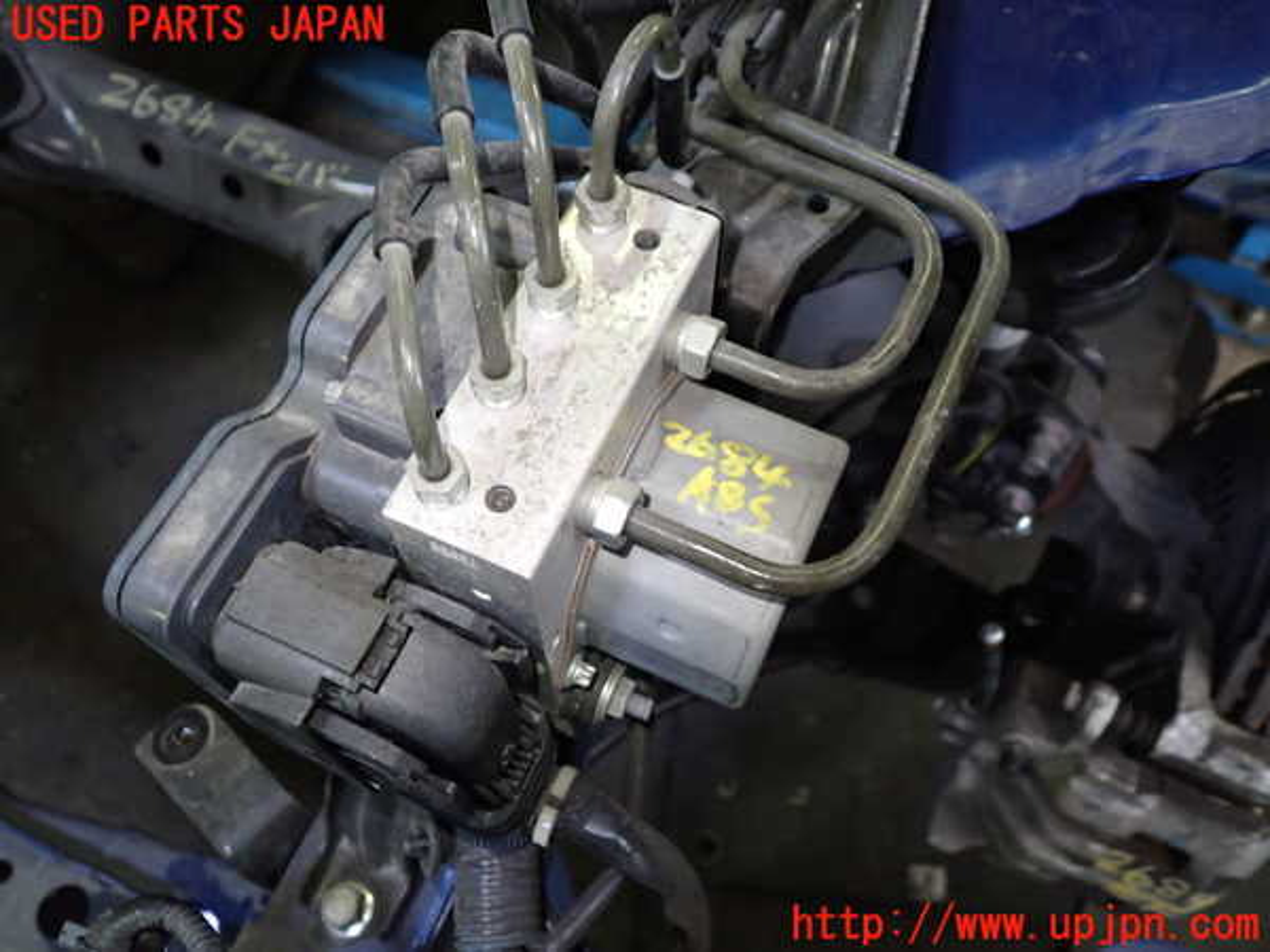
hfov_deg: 60.0
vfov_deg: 46.8
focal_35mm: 30
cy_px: 476
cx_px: 635
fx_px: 1101
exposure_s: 1/30
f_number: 2.3
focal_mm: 5.4
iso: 400
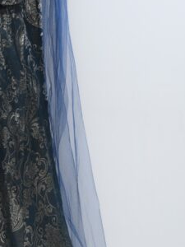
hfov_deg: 4.9
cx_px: 3
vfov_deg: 6.5
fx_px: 2159
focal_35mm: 303
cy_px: 60
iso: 200
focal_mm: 105
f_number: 4.5
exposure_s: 1/160
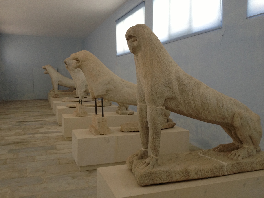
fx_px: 267
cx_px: 132
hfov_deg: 52.6
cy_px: 99
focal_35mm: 35
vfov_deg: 40.7
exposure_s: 1/120
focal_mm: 4.28
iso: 100
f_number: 2.4
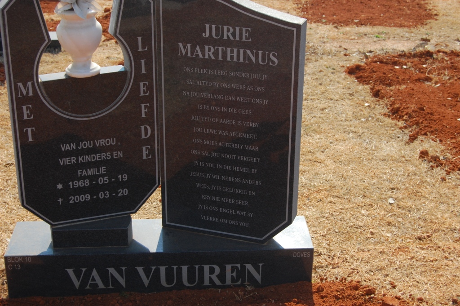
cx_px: 230
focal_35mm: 60
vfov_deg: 22.6
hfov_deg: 33.4
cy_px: 153
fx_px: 766
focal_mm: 40
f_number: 7.1
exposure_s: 1/640
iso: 400
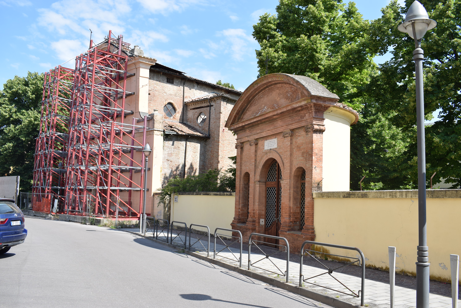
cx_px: 230
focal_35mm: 33
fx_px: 423
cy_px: 154
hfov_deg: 57.2
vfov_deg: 40.0
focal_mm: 22
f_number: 9
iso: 200
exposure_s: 1/320
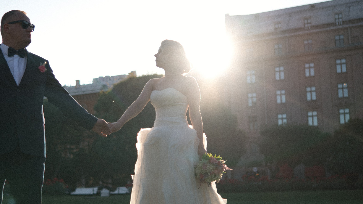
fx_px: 587
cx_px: 116
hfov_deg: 34.0
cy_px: 121
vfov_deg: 19.7
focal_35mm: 61
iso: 100
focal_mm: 35
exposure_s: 1/3200
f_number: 1.8
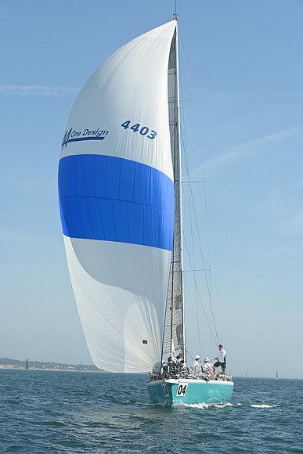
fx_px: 1161
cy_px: 227
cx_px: 152
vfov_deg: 22.1
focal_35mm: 92
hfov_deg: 14.9
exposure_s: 1/1000
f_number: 7.1
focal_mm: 92
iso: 320
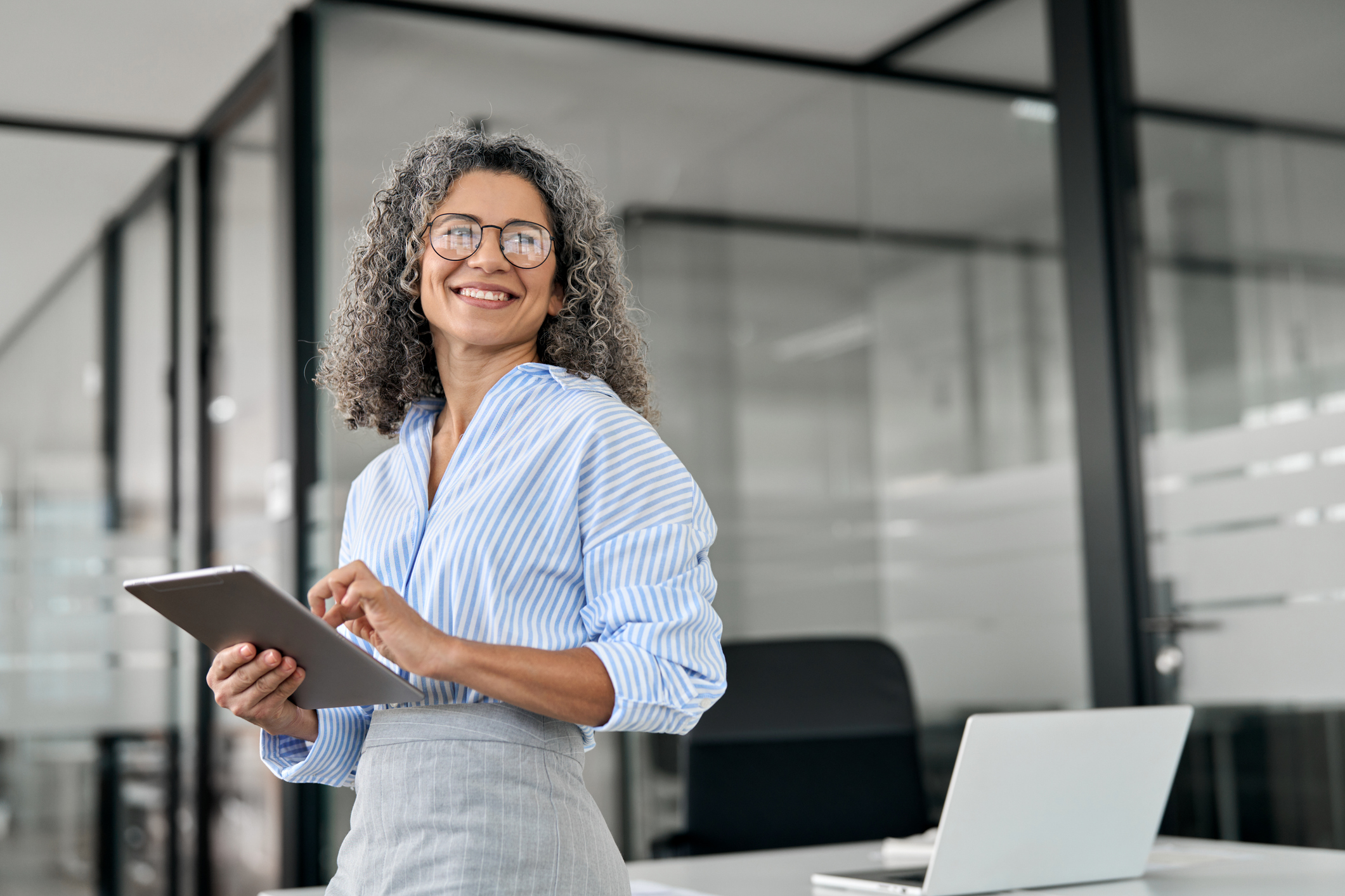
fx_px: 1868
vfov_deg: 27.0
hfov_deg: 39.6
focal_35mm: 50
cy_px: 448
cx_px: 672
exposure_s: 1/250
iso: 200
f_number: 1.8
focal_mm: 50
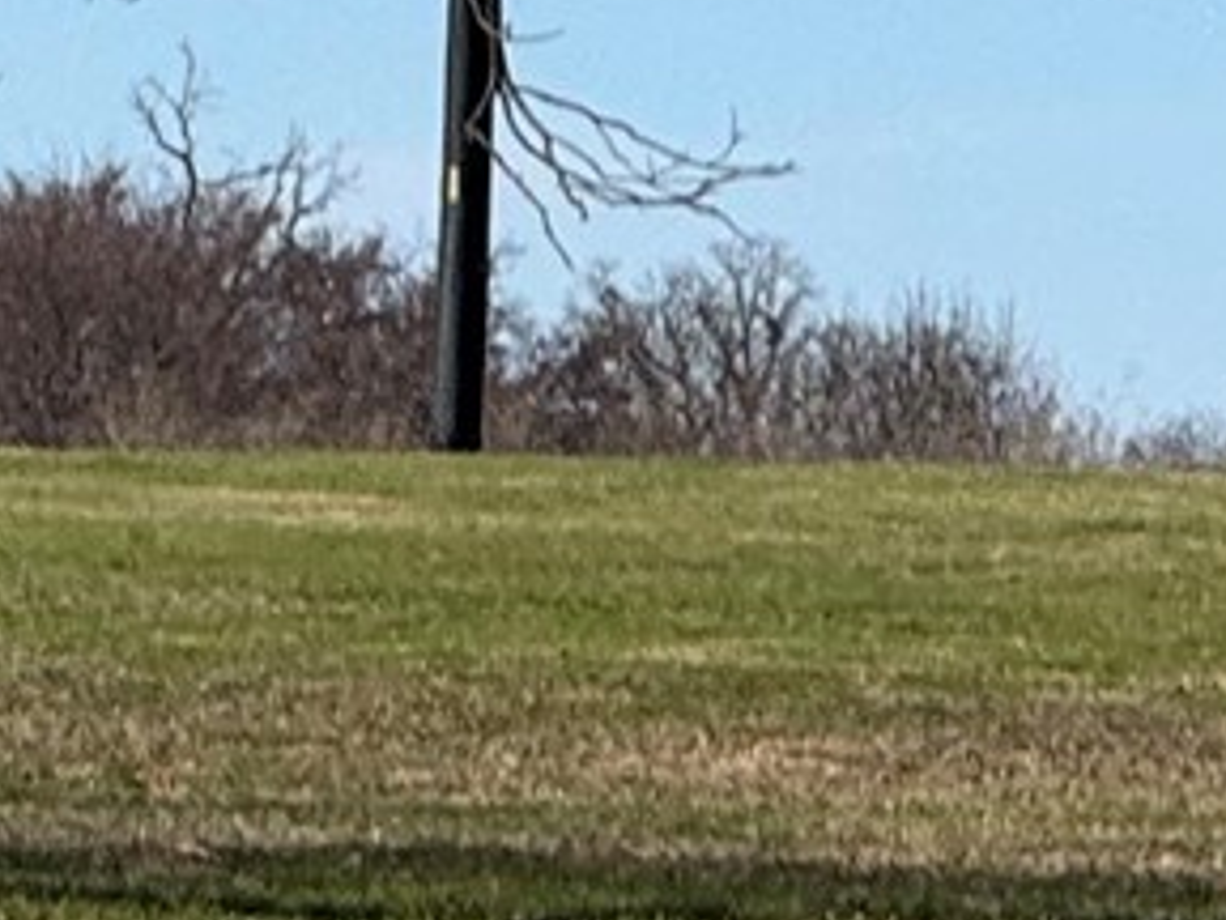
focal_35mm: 547
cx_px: -622
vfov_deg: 2.7
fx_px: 19373
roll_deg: -2.0
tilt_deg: +1.0
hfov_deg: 3.6
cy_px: -68
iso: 25
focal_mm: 9
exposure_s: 1/1085
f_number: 2.8
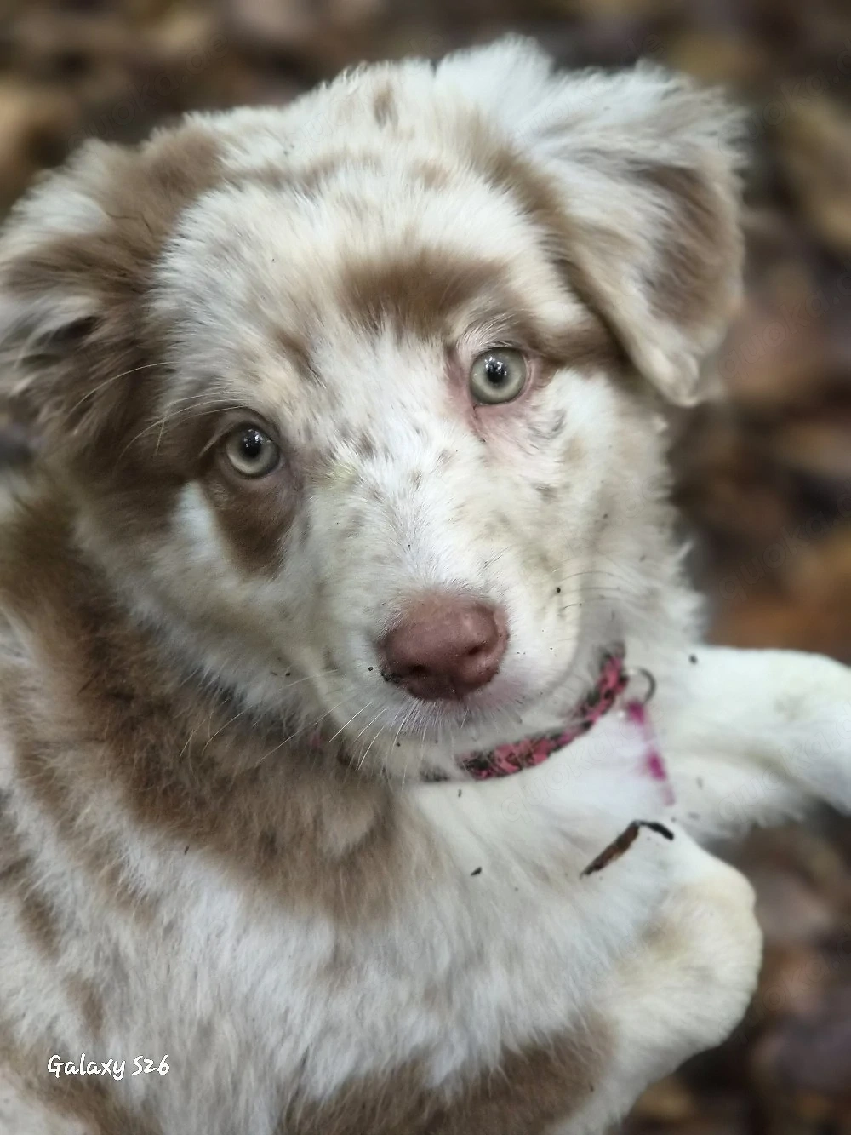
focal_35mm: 69
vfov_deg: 28.2
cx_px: 426
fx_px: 2261
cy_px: 568
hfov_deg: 21.3
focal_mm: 7
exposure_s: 1/100
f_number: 2.4
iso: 640
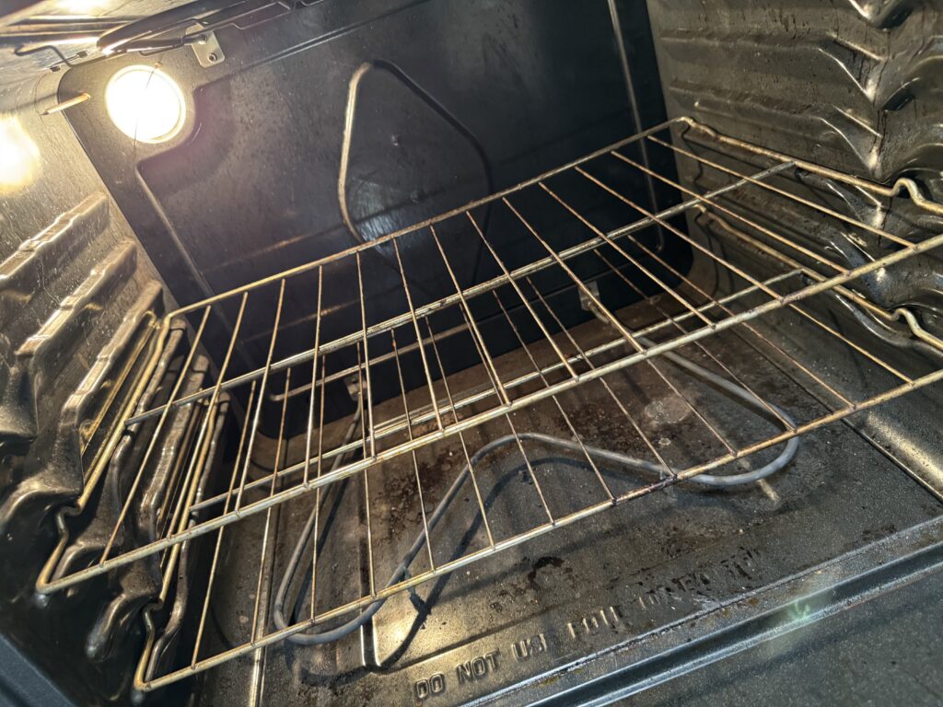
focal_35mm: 24
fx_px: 654
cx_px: 472
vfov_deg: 56.8
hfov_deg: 71.6
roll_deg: +21.3
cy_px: 354
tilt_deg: -28.2
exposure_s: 1/40
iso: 800
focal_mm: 6.76
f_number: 1.78
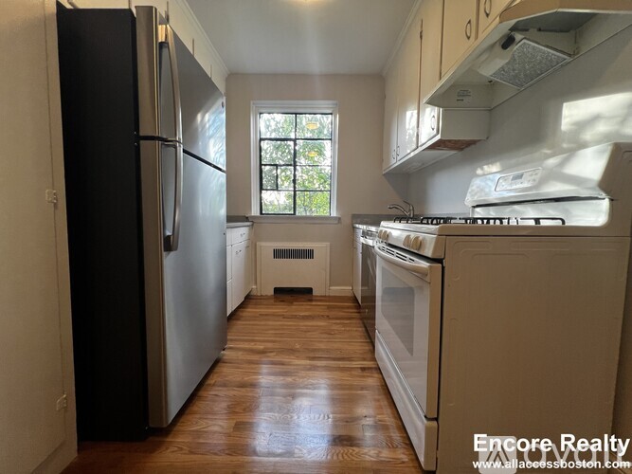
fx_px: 237
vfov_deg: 89.9
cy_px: 237
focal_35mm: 13
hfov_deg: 106.2
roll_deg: -0.6
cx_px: 316
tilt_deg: -4.4
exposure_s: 1/120
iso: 125
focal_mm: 1.57
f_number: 1.8
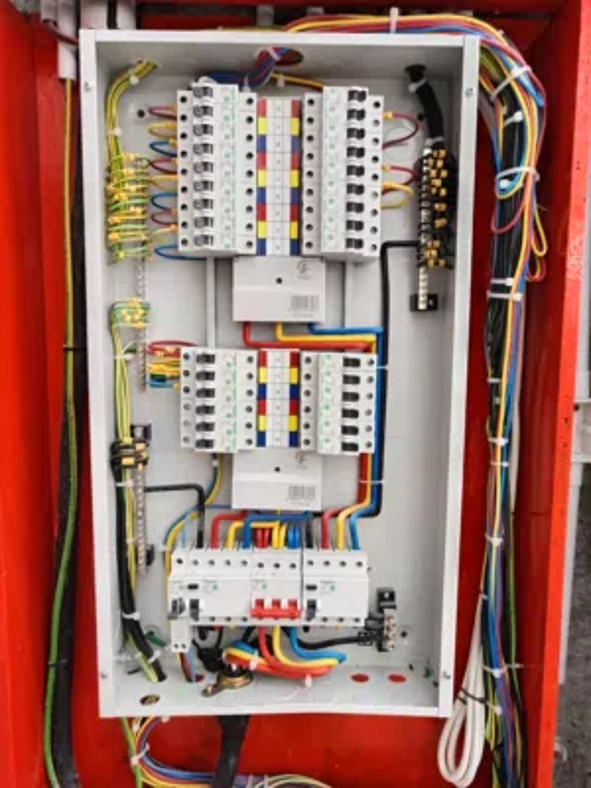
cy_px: 394
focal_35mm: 24
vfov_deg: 71.6
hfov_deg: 56.8
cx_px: 296
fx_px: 546
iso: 3550
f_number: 1.7
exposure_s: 1/16.7
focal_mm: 5.31
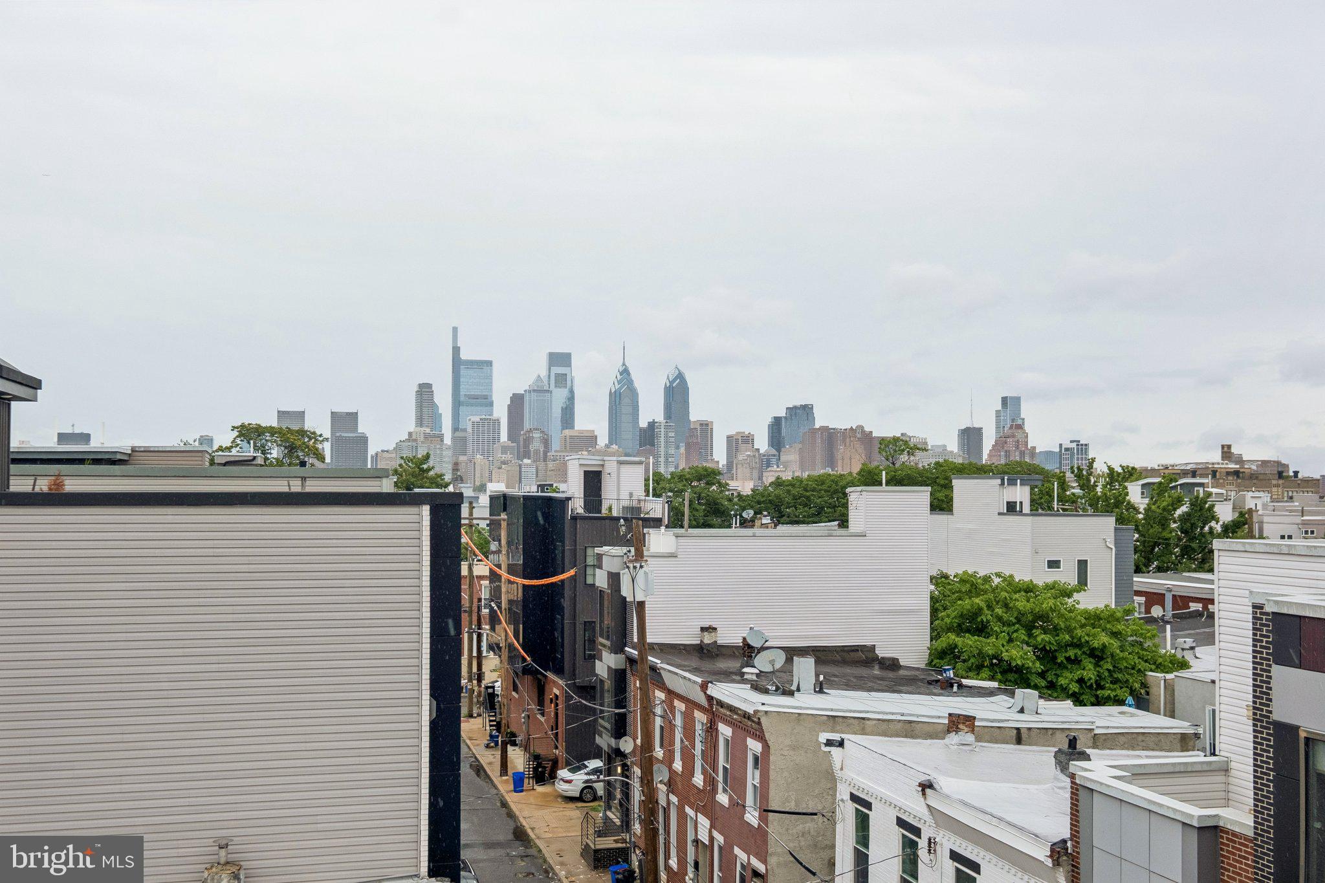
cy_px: 442
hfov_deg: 53.1
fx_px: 1325
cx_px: 662
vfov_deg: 36.9
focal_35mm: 36
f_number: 8
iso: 250
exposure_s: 1/480
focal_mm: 24
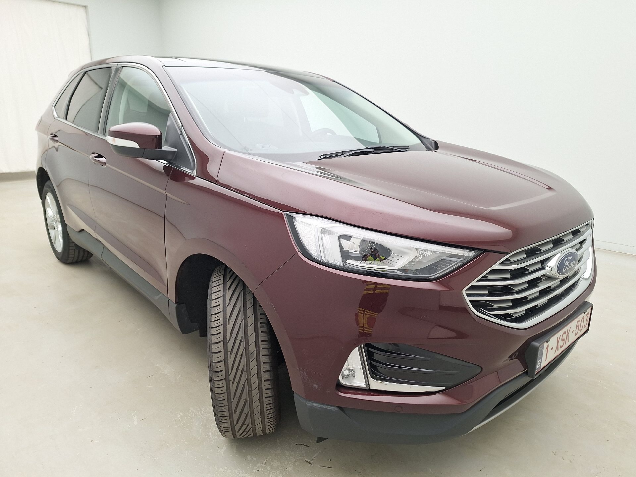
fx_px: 423
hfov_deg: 73.9
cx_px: 318
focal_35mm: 23
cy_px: 238
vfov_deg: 58.9
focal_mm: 5.54
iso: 64
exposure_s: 1/100
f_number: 1.8
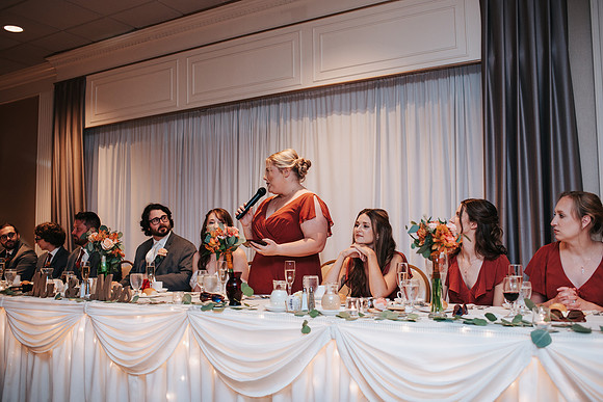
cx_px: 302
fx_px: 586
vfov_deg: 37.9
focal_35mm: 35
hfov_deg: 54.4
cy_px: 201
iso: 900
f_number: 2.8
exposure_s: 1/160
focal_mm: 35
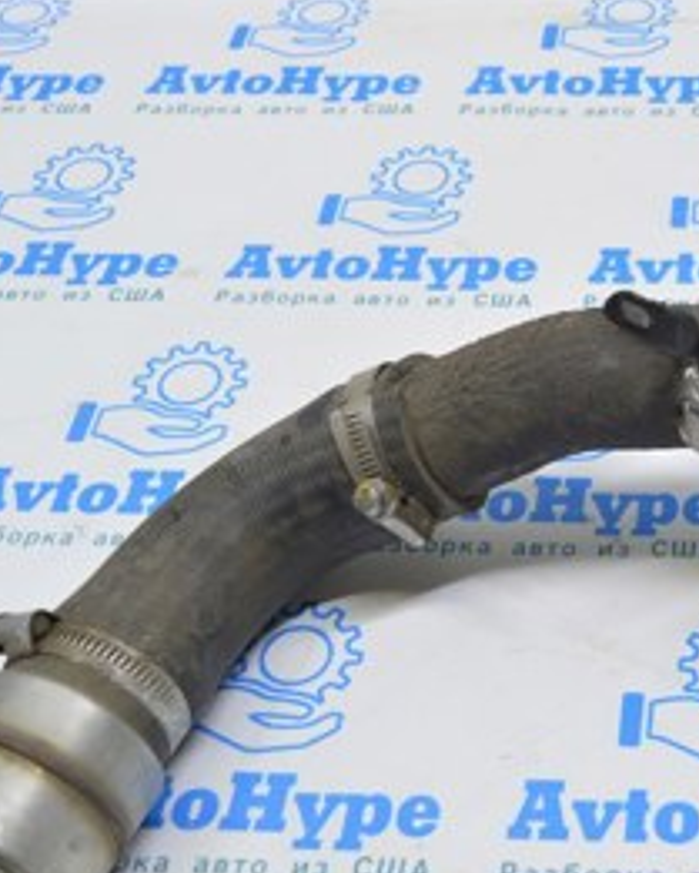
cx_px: 726
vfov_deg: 30.5
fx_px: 1602
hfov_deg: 23.4
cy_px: 423
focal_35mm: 62
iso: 400
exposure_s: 1/20
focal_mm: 18
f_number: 5.6
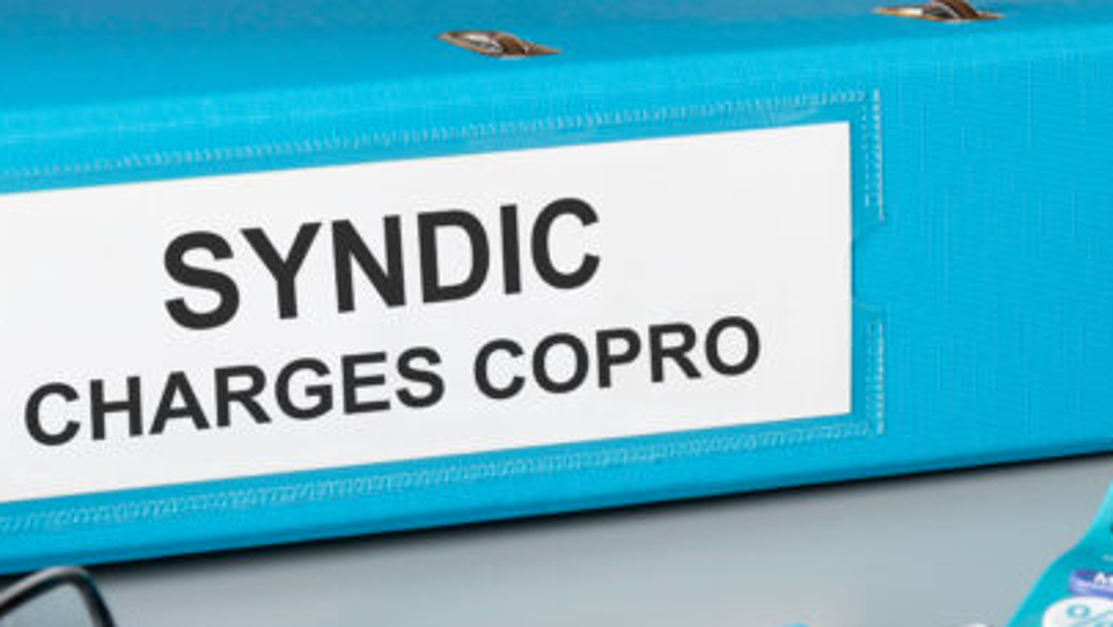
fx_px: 4575
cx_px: 646
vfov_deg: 7.8
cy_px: 348
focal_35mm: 155
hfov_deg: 13.9
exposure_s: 1.3
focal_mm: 78
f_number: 8
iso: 100
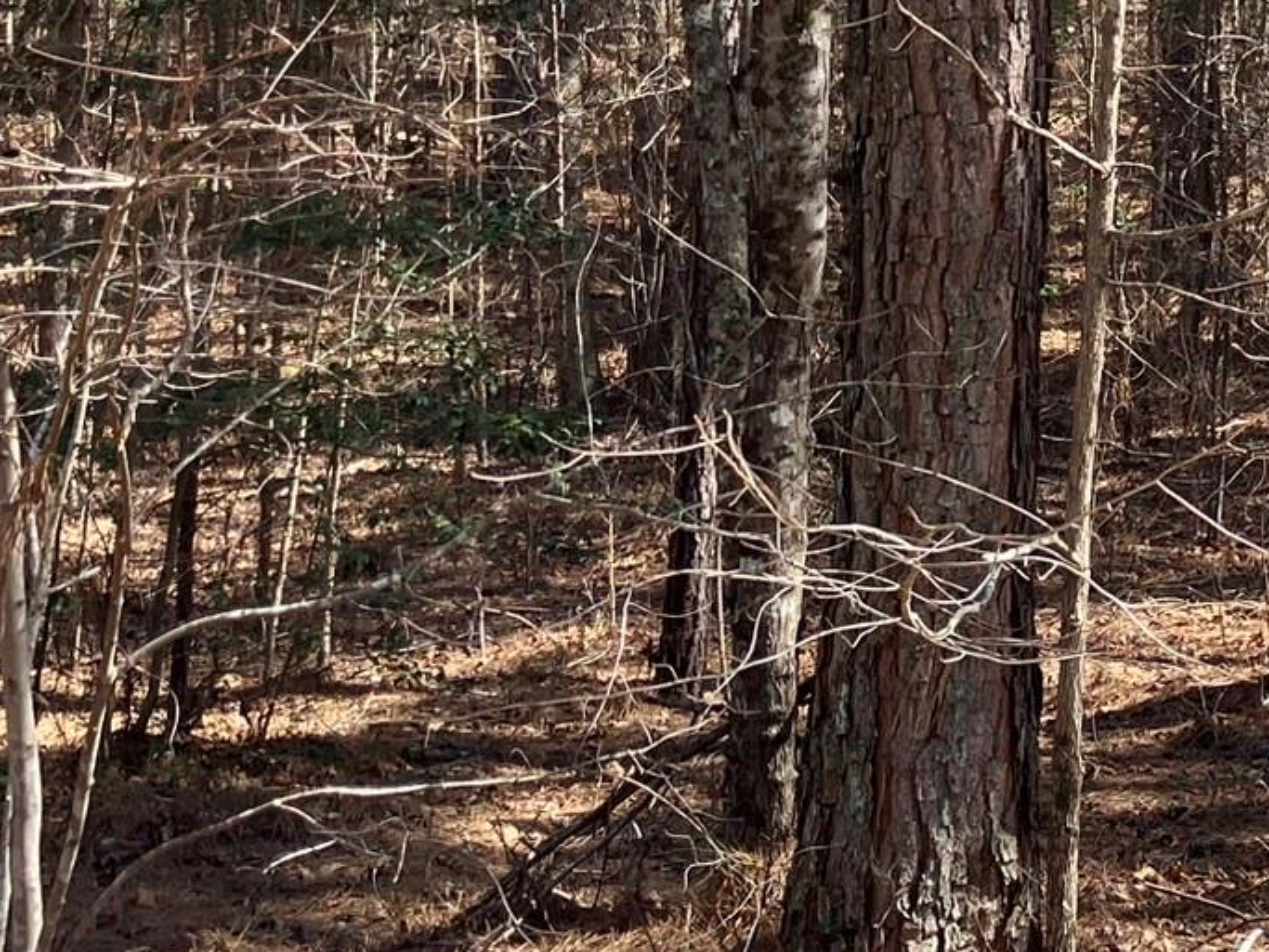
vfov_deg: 17.4
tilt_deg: +0.9
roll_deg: -1.8
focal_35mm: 84
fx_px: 3079
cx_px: 1555
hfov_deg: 21.5
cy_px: 141
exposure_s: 1/159
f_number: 1.8
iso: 25
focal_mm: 3.99
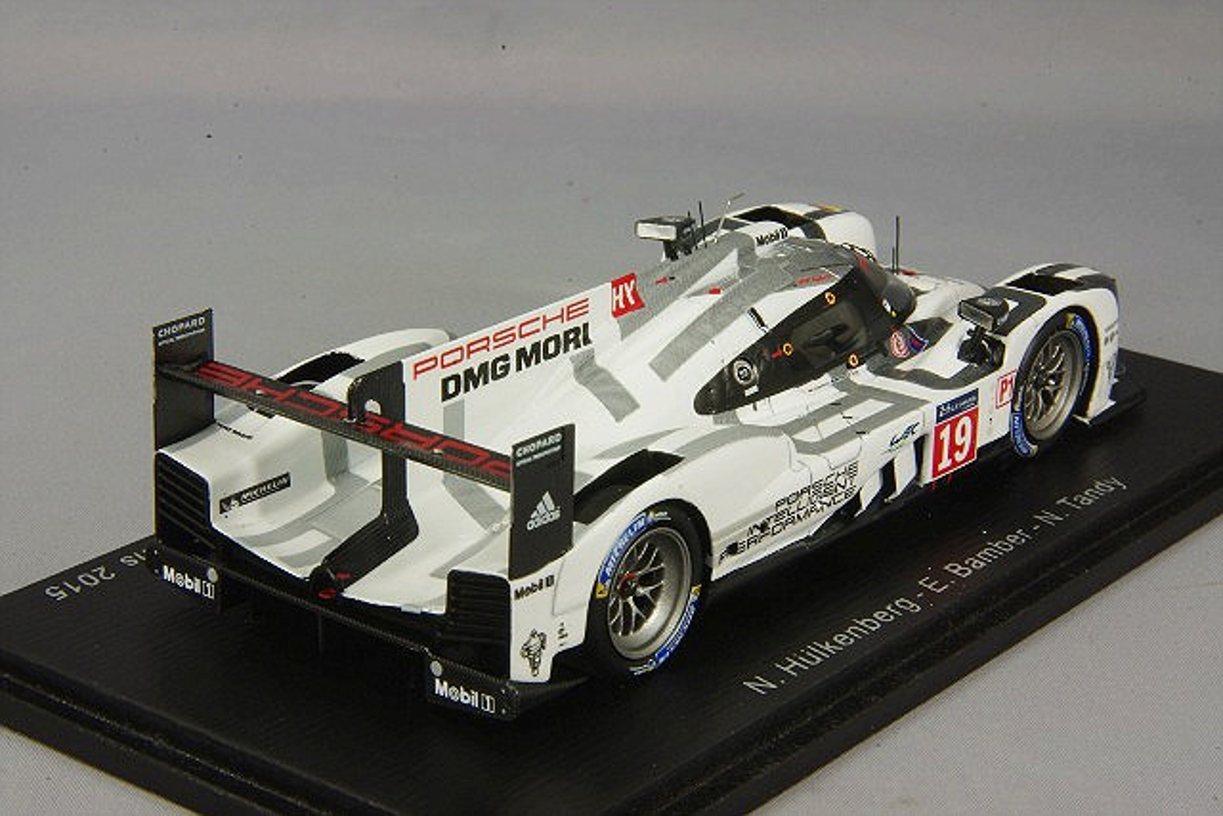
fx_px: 3194
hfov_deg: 21.7
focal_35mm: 94
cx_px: 612
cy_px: 408
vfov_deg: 14.6
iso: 400
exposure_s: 1/1.67
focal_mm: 63
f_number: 32
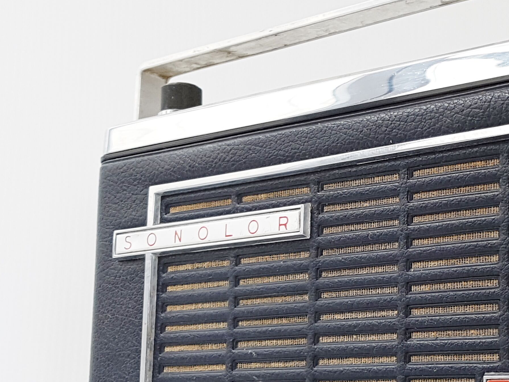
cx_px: 397
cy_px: 229
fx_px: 618
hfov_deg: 43.0
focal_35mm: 42
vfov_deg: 34.2
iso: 64
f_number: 1.7
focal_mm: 4.2
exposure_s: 1/100
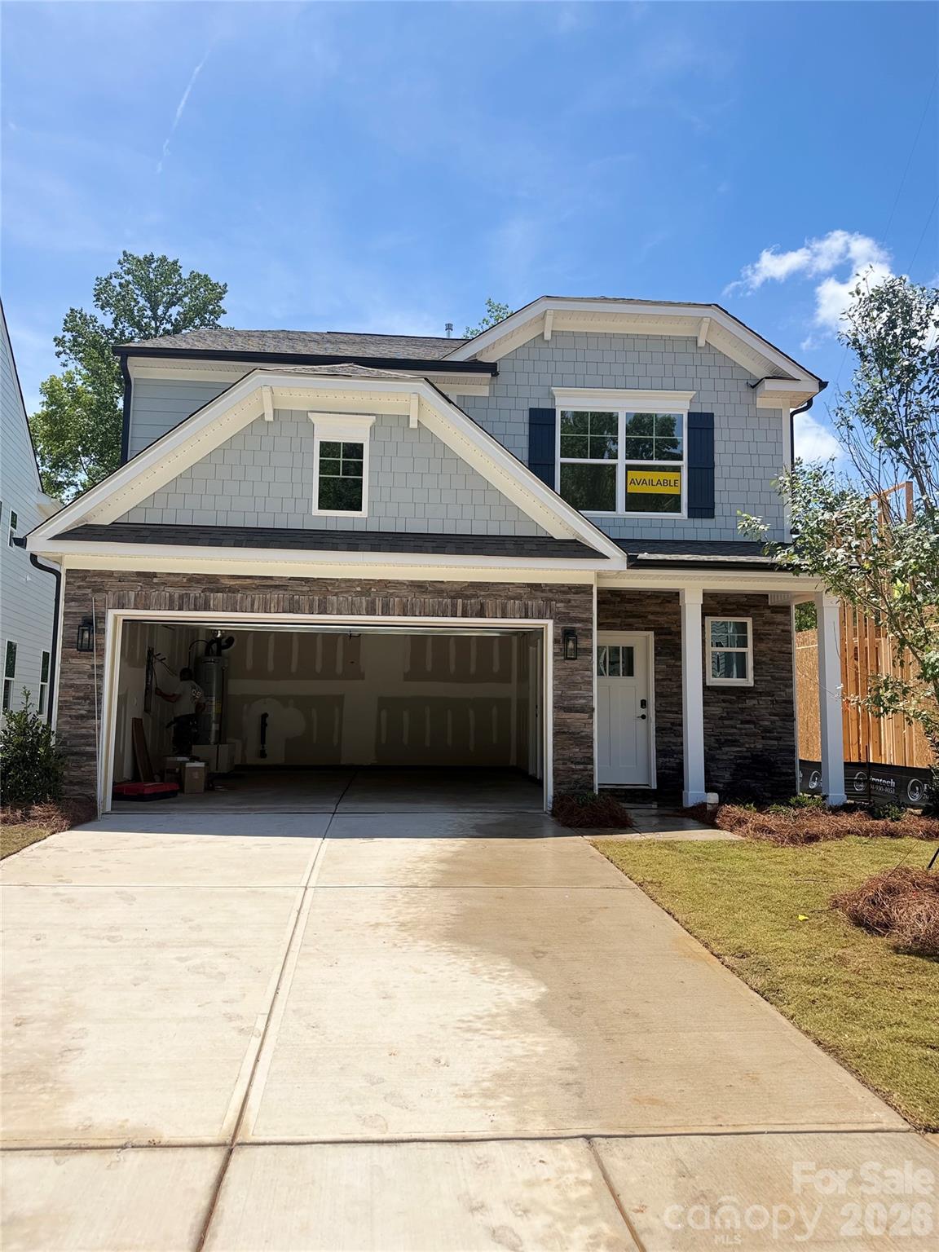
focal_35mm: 24
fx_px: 868
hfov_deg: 56.8
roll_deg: -1.3
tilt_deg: +6.8
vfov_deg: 71.6
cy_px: 626
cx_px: 470
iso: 100
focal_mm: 6.76
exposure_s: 1/3021
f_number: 1.78
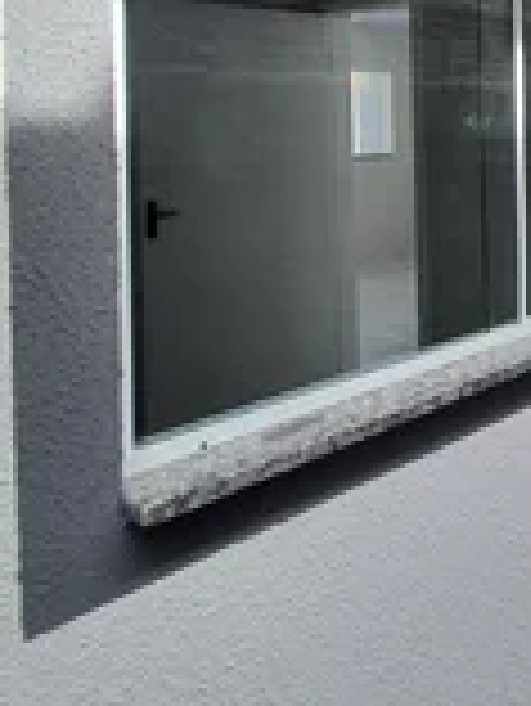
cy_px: 151
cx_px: 770
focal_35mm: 32
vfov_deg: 53.4
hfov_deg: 29.6
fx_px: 654
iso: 50
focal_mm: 1.74
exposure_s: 1/270
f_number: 2.2
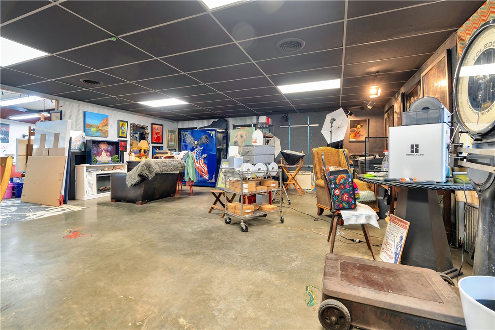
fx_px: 220
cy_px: 165
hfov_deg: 96.7
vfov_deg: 73.7
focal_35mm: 16
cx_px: 248
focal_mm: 16
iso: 100
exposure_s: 1.3
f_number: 6.3
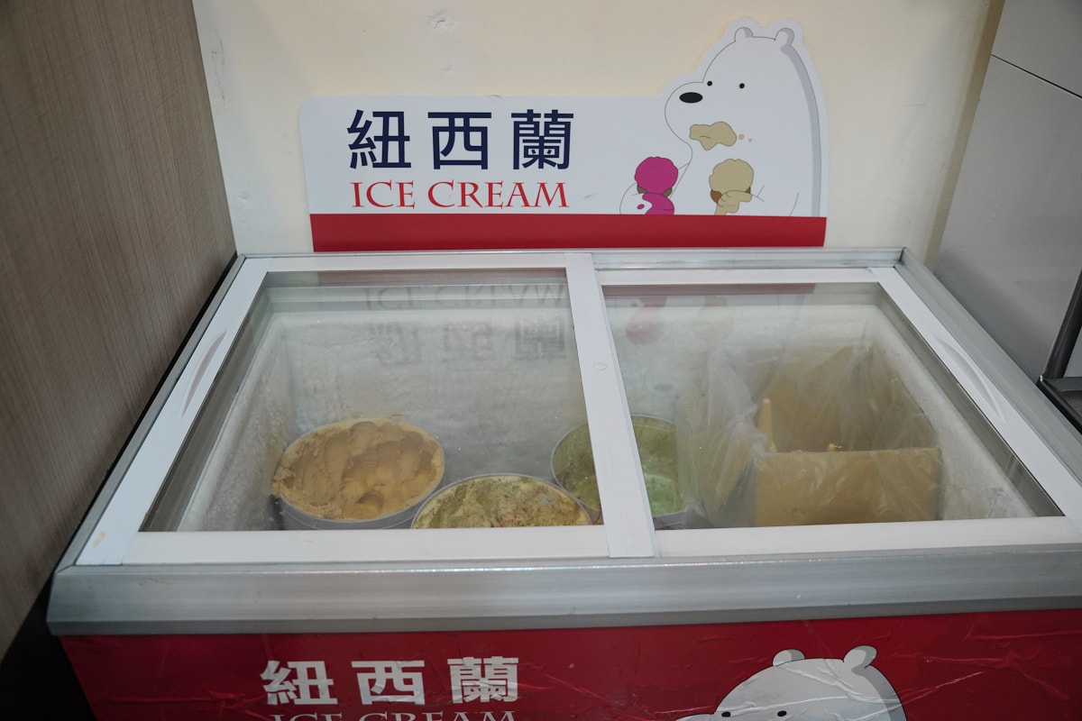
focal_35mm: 28
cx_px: 541
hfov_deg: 65.5
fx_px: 841
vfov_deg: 46.4
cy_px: 360
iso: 1600
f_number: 4
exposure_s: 1/160
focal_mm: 28
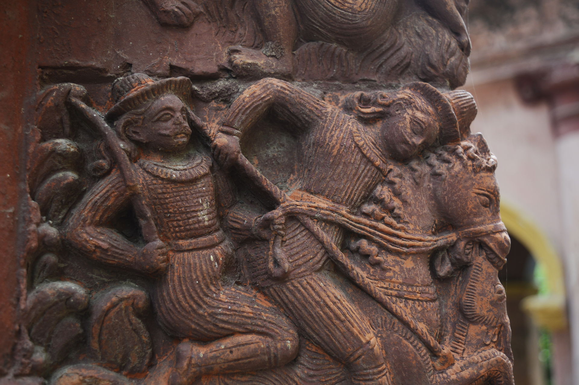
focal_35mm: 44
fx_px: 699
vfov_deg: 30.8
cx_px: 290
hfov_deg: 45.0
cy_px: 192
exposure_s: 1/250
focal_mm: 29
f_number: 4.2
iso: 200
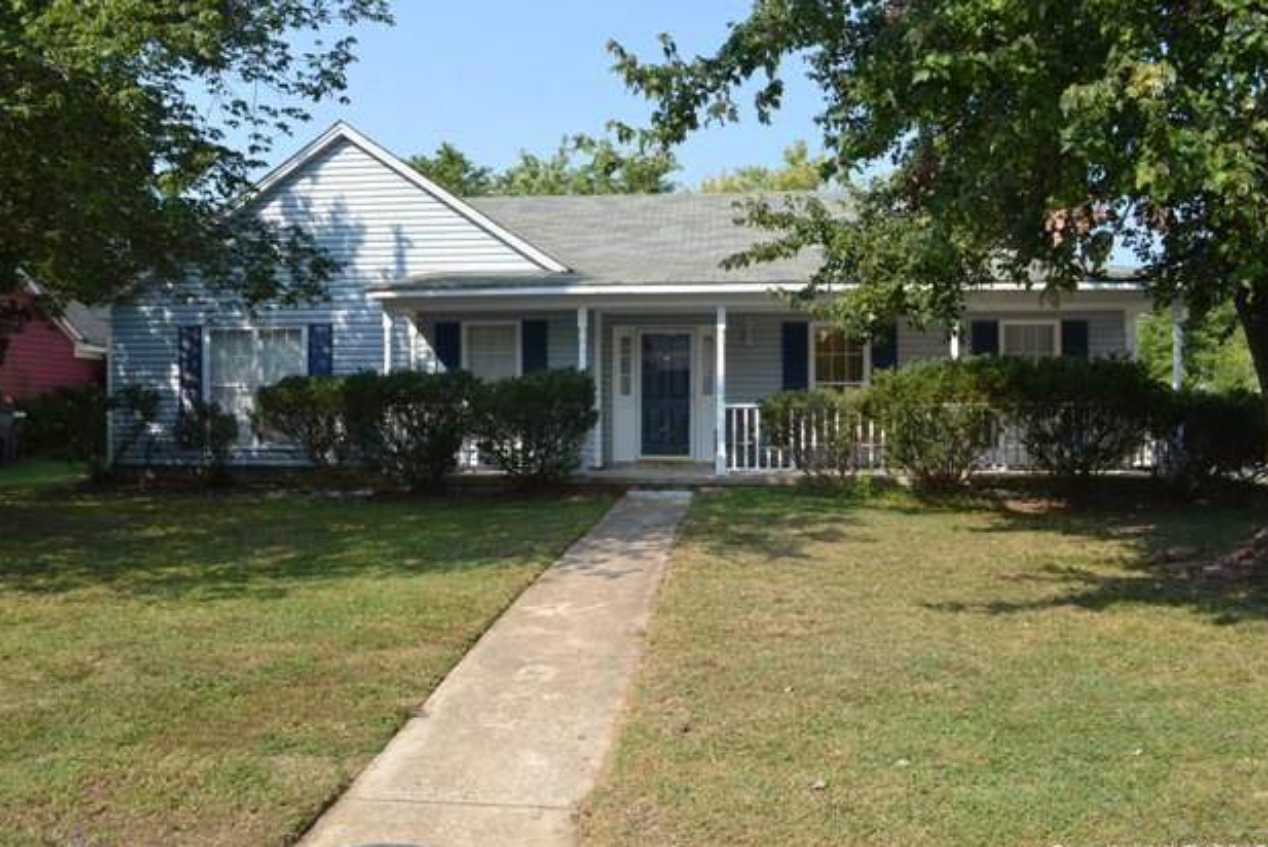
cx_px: 627
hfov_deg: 65.4
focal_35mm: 28
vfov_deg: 46.4
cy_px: 437
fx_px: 987
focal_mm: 18
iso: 100
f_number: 7.1
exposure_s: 1/200
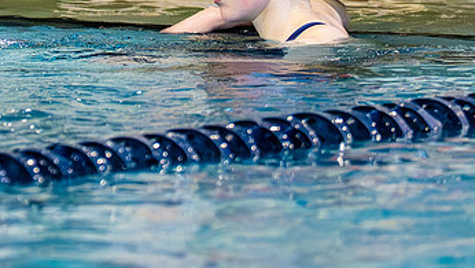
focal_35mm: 1079
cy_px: -47
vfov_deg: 1.1
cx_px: 220
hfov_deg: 2.0
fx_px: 13596
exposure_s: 1/1000
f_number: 2.8
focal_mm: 200
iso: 2500
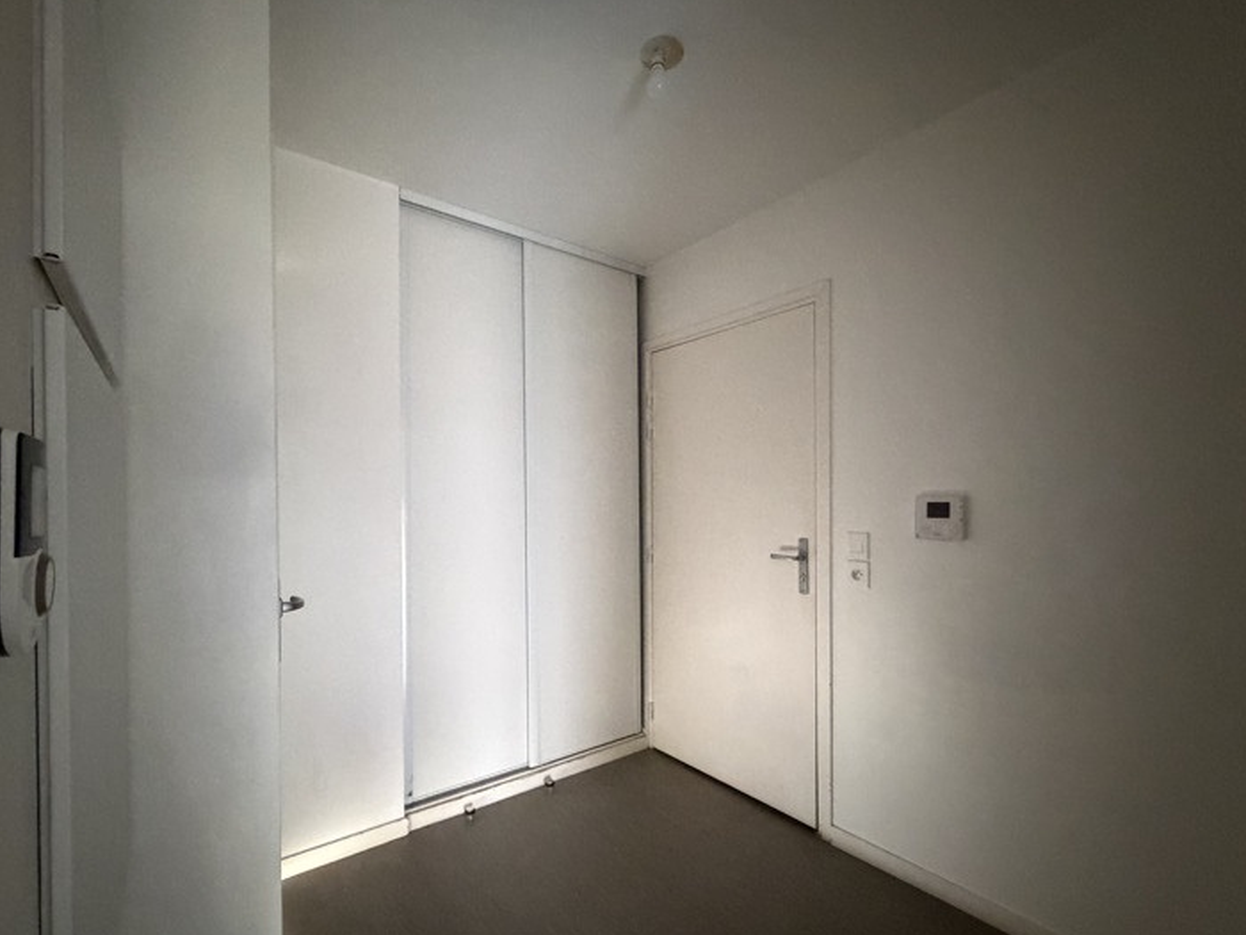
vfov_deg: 77.9
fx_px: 576
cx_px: 598
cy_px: 509
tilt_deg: -0.6
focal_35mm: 16
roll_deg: +0.6
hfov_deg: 94.4
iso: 1250
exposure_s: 1/49
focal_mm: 2.22
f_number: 2.2
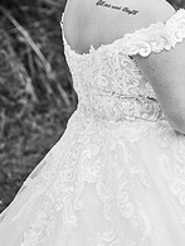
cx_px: 147
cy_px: 33
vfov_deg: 16.9
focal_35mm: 115
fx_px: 817
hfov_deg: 12.9
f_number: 2.8
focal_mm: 52
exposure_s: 1/1000
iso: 200
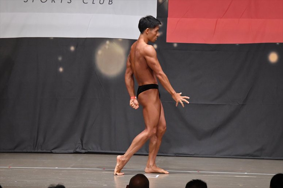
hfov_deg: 9.5
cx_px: 142
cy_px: 94
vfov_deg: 6.3
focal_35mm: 217
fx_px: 1705
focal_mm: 145
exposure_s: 1/400
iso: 6400
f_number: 5.6
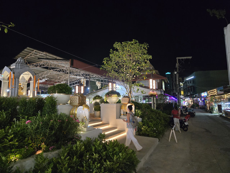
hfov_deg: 73.9
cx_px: 115
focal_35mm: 23
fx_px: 153
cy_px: 86
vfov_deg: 58.9
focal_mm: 5.4
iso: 1600
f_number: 1.8
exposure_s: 1/100
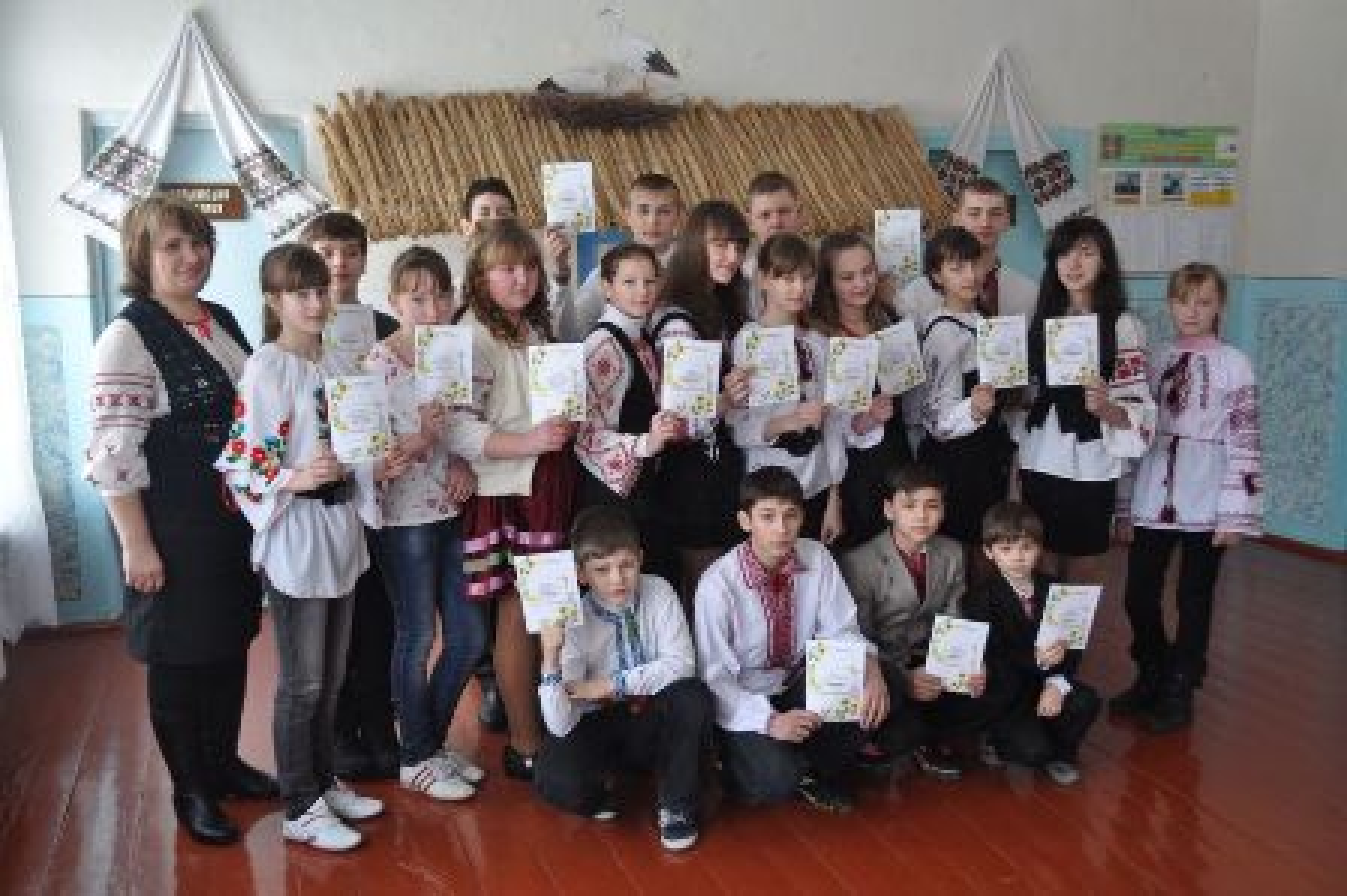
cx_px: 674
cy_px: 448
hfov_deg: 57.3
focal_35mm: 33
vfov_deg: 39.9
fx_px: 1234
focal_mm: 22
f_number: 4.5
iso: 400
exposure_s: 1/80
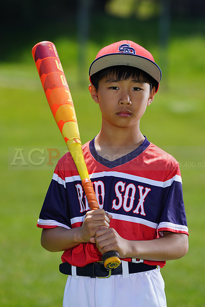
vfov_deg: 7.9
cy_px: 154
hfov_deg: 5.3
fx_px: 2211
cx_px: 102
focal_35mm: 259
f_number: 7.1
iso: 100
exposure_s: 1/250
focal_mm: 259
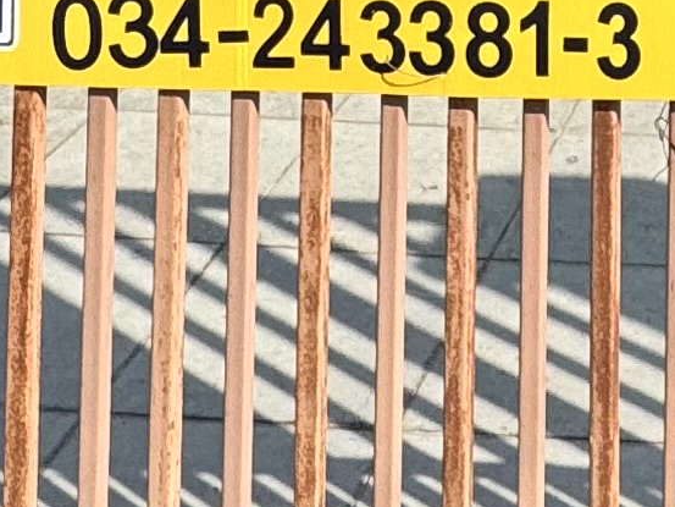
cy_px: -776
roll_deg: -0.5
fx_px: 1989
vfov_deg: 11.5
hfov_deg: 17.9
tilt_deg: +3.6
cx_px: 896
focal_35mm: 102
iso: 40
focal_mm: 2.22
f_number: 2.2
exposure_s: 1/1748
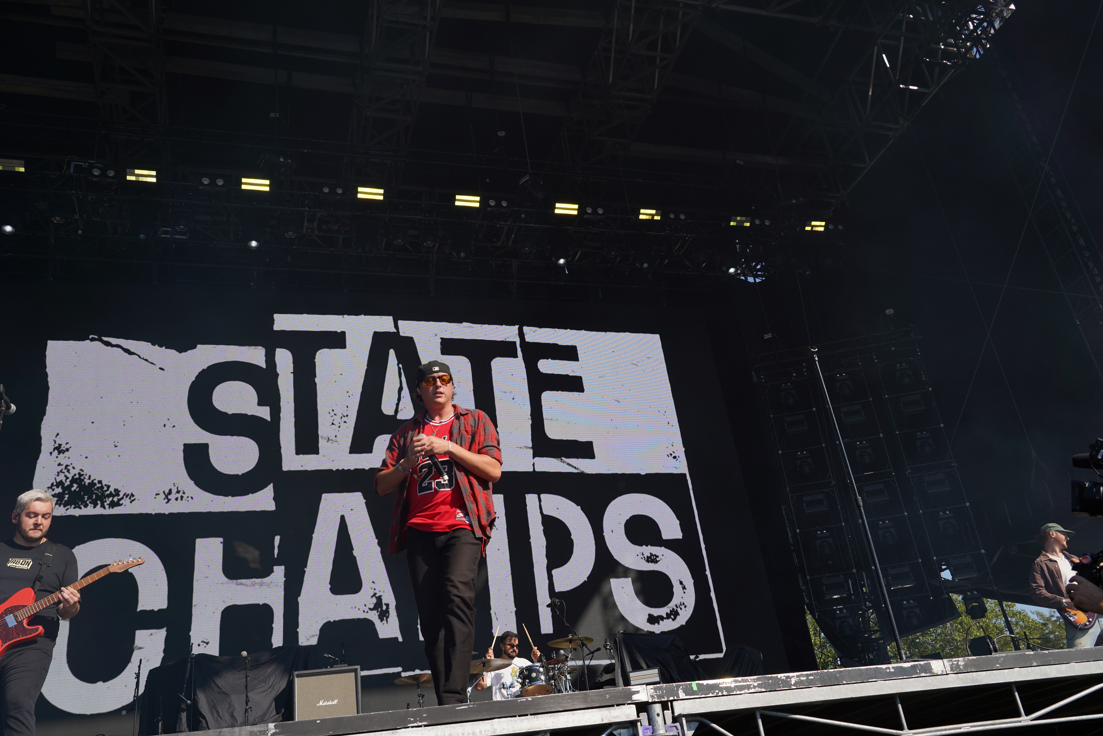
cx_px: 552
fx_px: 919
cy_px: 368
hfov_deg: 61.9
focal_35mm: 30
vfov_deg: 43.6
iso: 100
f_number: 8
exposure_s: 1/320
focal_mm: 30
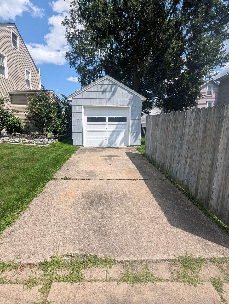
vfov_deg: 97.9
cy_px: 140
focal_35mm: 15
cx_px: 113
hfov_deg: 81.9
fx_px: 132
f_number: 2.2
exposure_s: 1/1634
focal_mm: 1.95
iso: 46
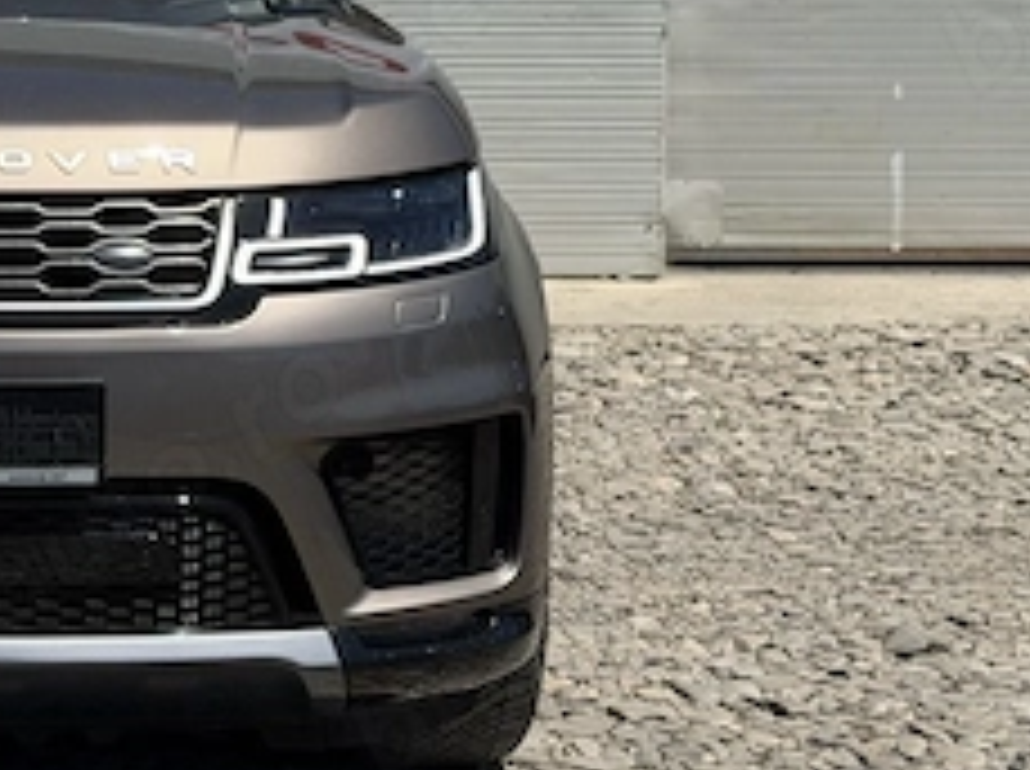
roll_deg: +0.1
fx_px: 3743
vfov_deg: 11.6
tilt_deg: -2.4
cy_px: -72
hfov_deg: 15.1
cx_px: -193
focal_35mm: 126
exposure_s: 1/7874
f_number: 1.78
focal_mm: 6.76
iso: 64
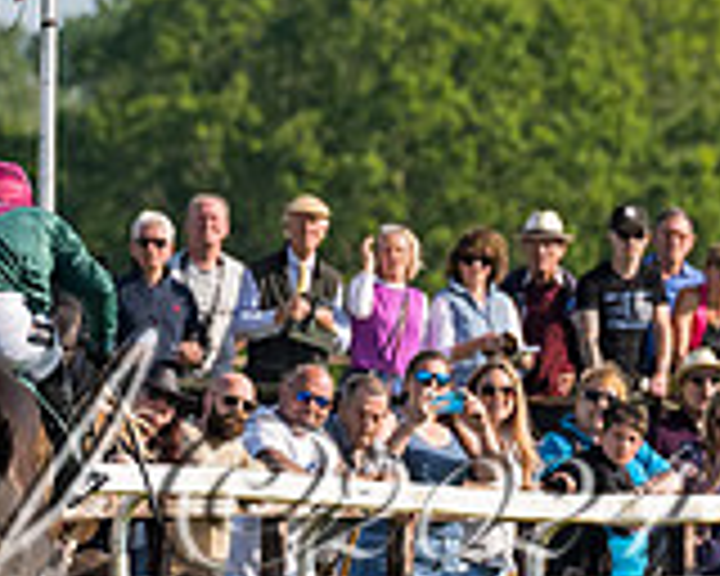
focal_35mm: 1435
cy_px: 672
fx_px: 30579
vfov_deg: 1.1
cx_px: 33
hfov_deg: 1.3
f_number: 4
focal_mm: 200
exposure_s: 1/6400
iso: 500
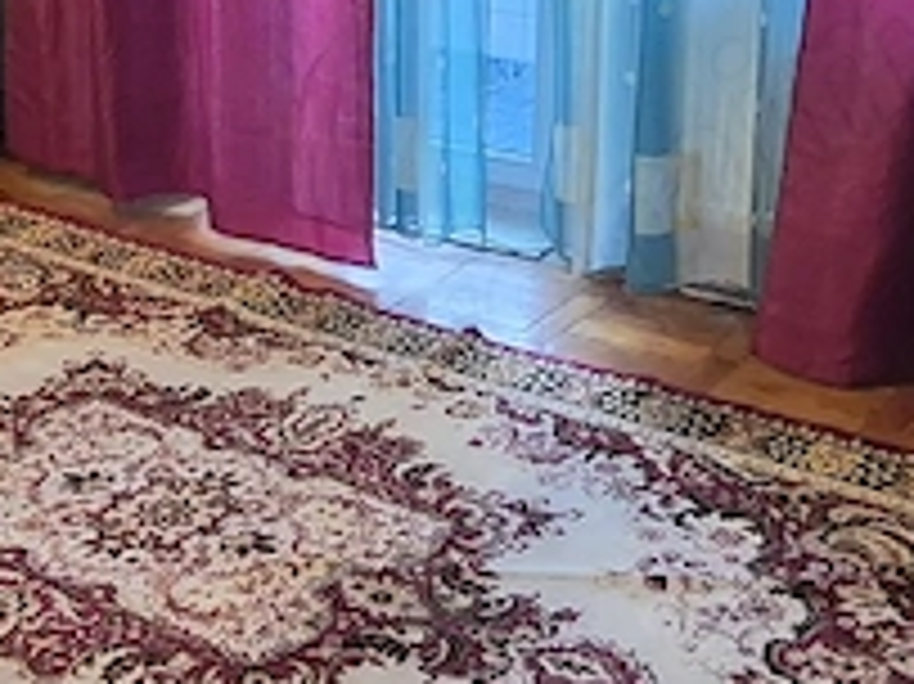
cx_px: 347
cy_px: 153
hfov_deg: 30.2
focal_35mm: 64
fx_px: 1689
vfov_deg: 22.6
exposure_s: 1/50
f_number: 2.2
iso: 500
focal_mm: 1.74
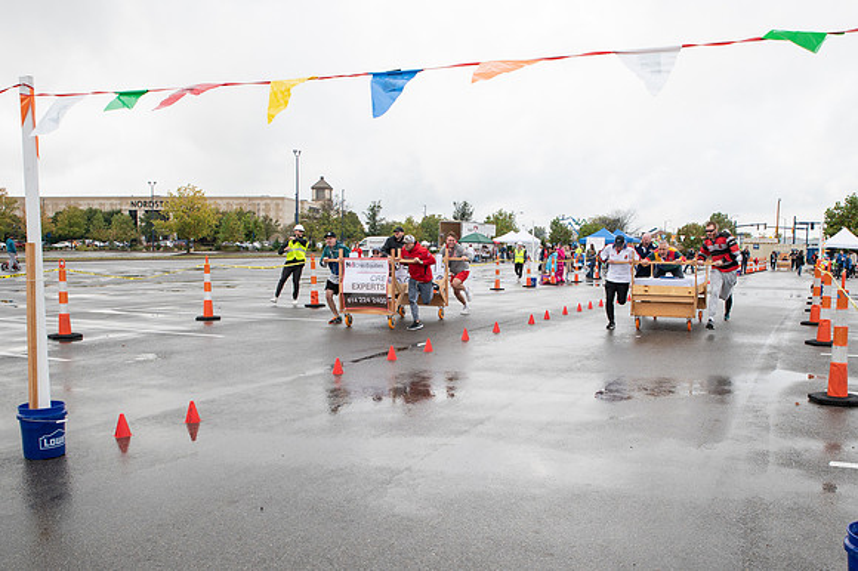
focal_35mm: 31
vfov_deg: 42.0
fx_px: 742
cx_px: 461
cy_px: 330
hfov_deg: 60.0
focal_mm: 24
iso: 400
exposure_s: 1/400
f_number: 6.3
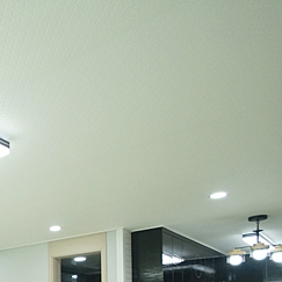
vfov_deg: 34.7
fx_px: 387
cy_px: 308
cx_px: -93
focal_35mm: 42
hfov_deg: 30.6
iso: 800
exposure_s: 1/100
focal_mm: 10
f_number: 5.6
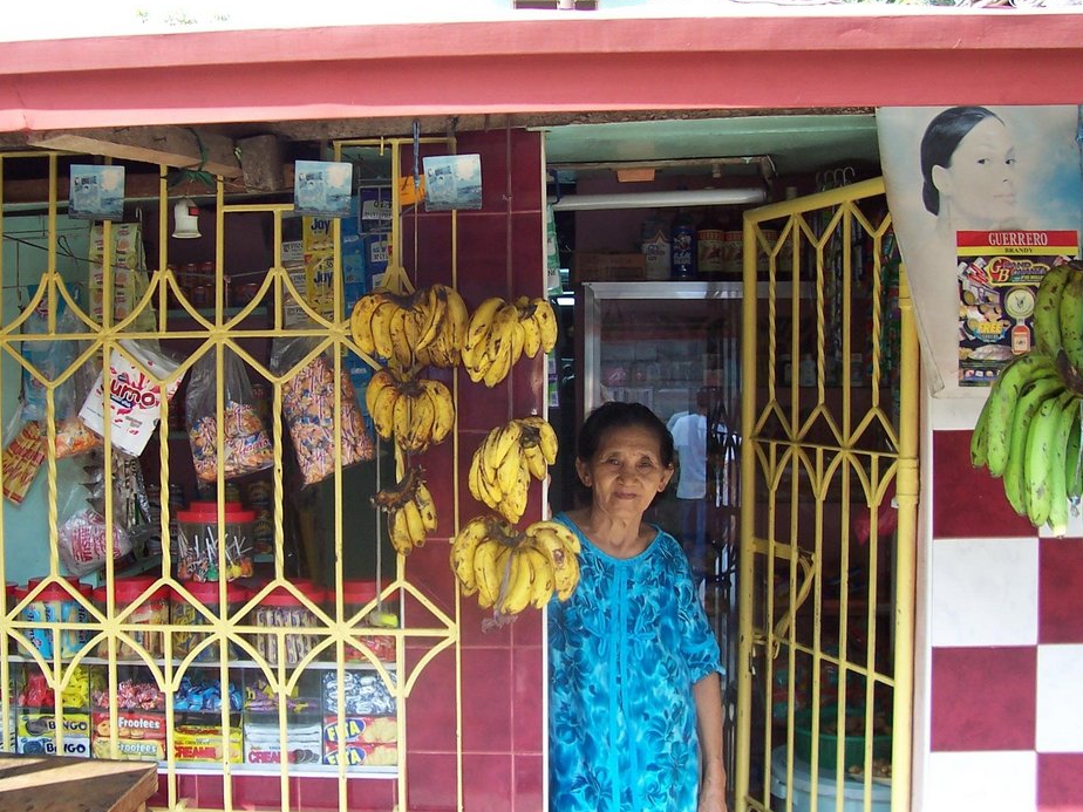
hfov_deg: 45.7
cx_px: 486
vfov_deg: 35.1
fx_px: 1283
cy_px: 417
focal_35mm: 41
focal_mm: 5.6
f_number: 2.8
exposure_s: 1/180
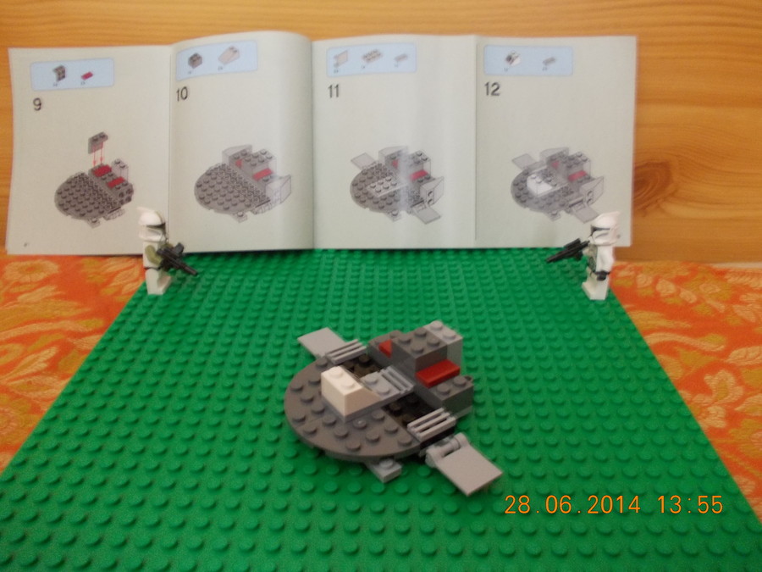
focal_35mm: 28
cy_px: 286
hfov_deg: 63.4
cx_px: 381
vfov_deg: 49.7
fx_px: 616
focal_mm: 4
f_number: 2.7
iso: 200
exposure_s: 1/6
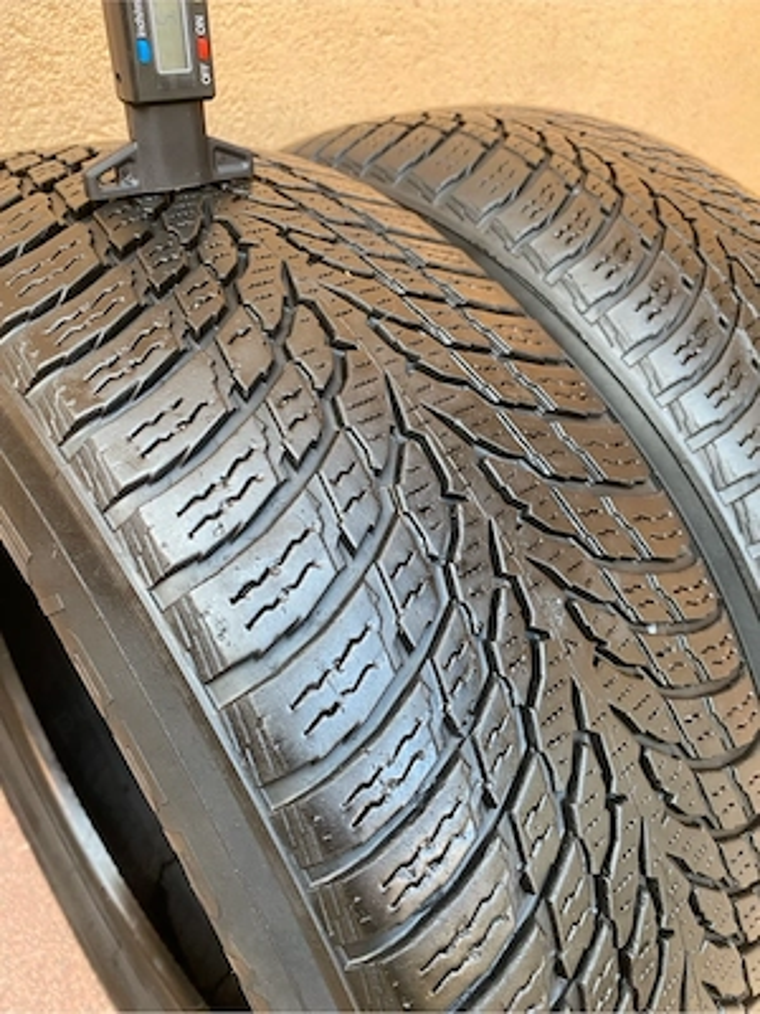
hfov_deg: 53.1
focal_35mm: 26
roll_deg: -9.8
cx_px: 380
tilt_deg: -38.5
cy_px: 507
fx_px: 761
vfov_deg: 67.3
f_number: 1.8
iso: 125
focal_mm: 4.25
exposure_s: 1/65
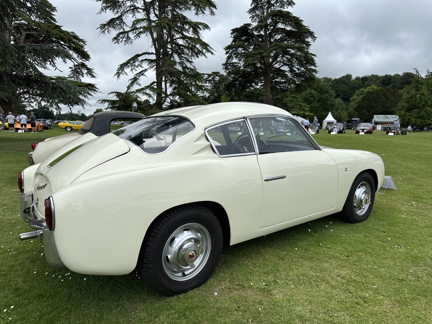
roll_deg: -1.0
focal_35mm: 24
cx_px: 216
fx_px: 300
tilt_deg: -6.8
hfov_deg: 71.6
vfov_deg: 56.8
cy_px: 162
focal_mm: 6.86
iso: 80
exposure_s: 1/4184
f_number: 1.78
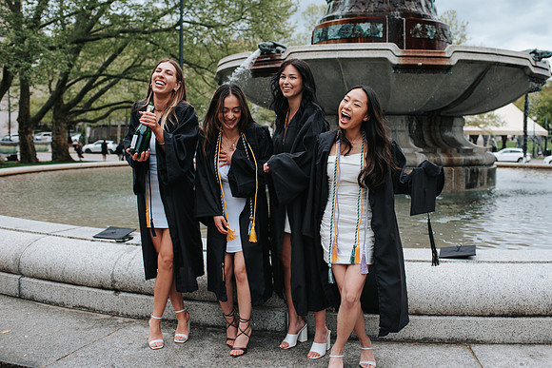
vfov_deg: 34.7
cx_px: 303
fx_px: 590
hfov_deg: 50.1
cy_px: 166
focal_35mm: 38
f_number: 3.5
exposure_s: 1/800
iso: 180
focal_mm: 35
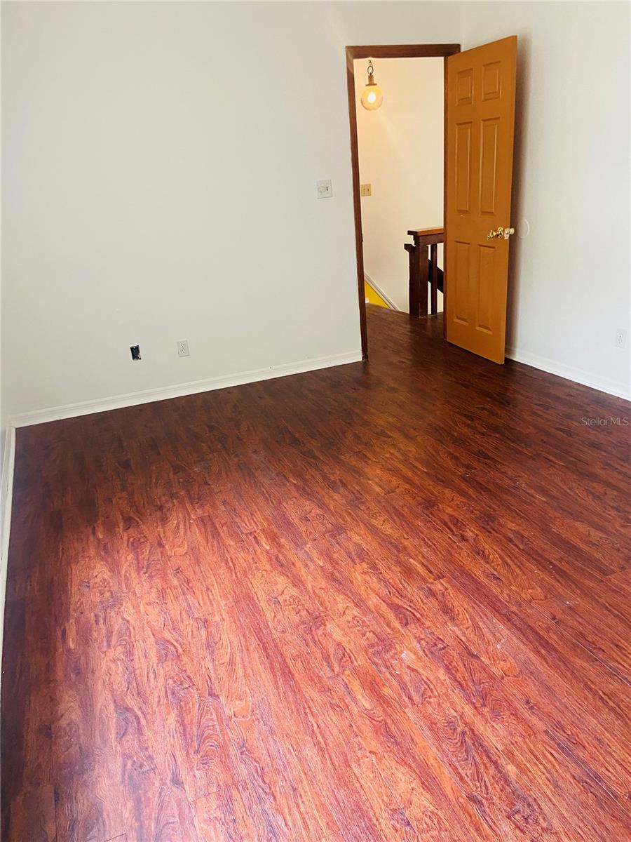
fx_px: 632
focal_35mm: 26
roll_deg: +4.9
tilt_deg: -22.0
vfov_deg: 67.3
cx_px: 316
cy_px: 421
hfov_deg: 53.1
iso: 250
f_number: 1.8
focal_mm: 4.25
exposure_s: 1/60
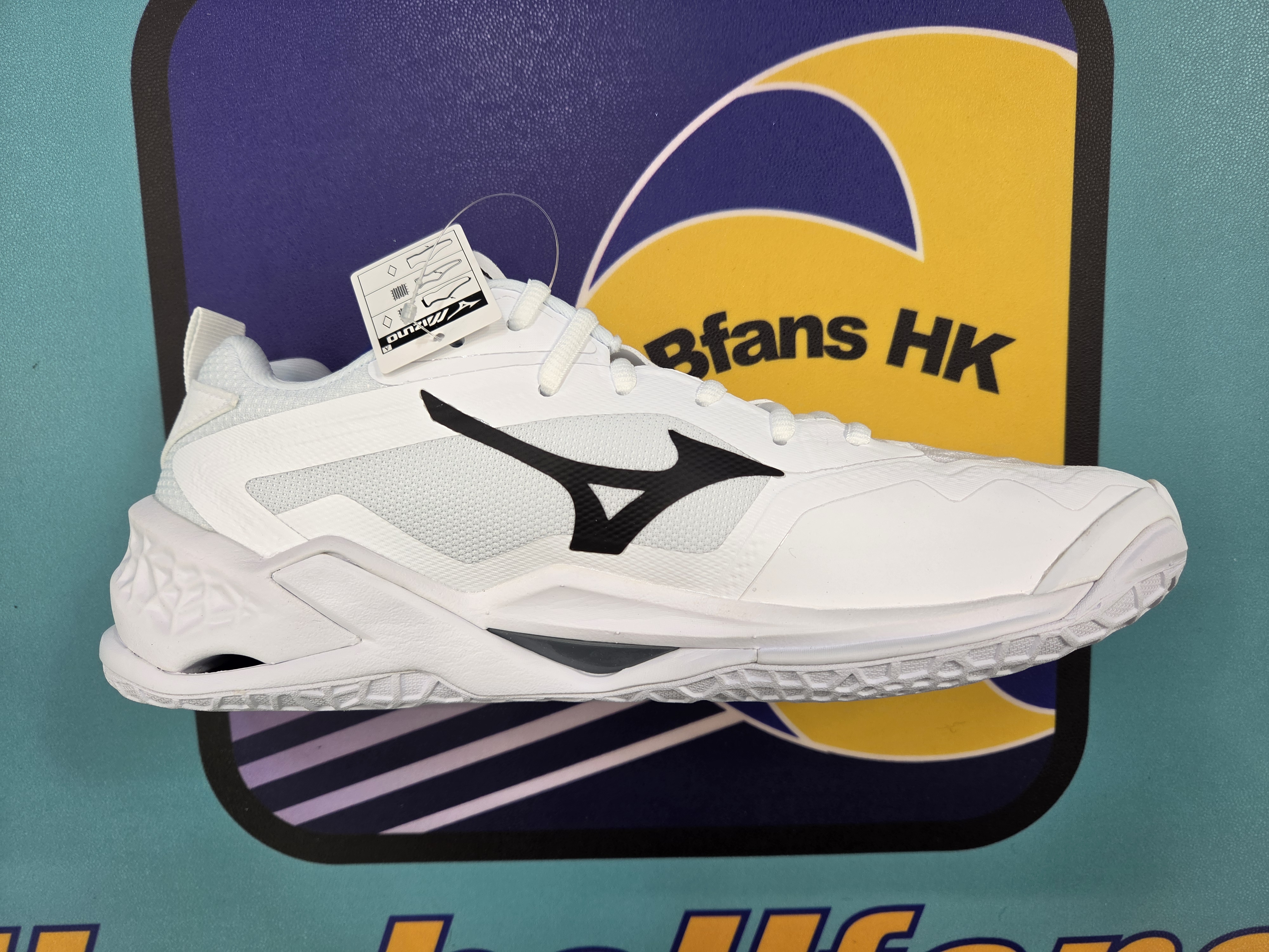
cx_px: 634
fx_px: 843
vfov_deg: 58.9
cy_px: 476
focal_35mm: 23
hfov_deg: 73.9
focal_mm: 5.4
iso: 100
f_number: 1.8
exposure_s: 1/100
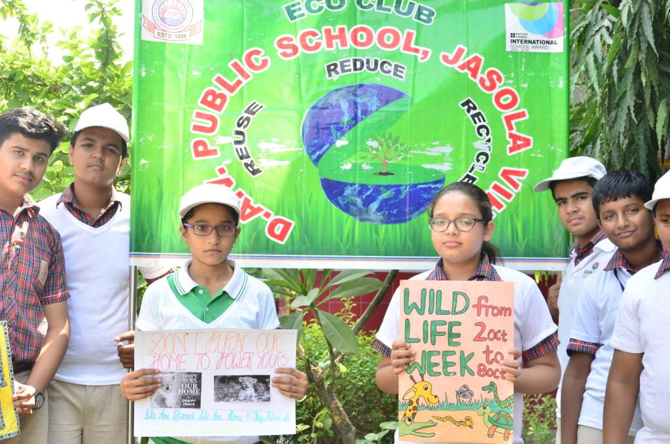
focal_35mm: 72
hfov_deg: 28.1
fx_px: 1337
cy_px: 222
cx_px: 335
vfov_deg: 18.8
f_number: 10
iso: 320
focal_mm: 48
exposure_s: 1/100
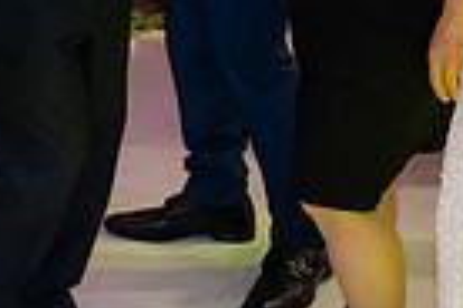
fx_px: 1788
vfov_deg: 9.5
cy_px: -192
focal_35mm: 139
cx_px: -154
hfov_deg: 14.1
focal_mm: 33
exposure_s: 1/200
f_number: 3.5
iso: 3200
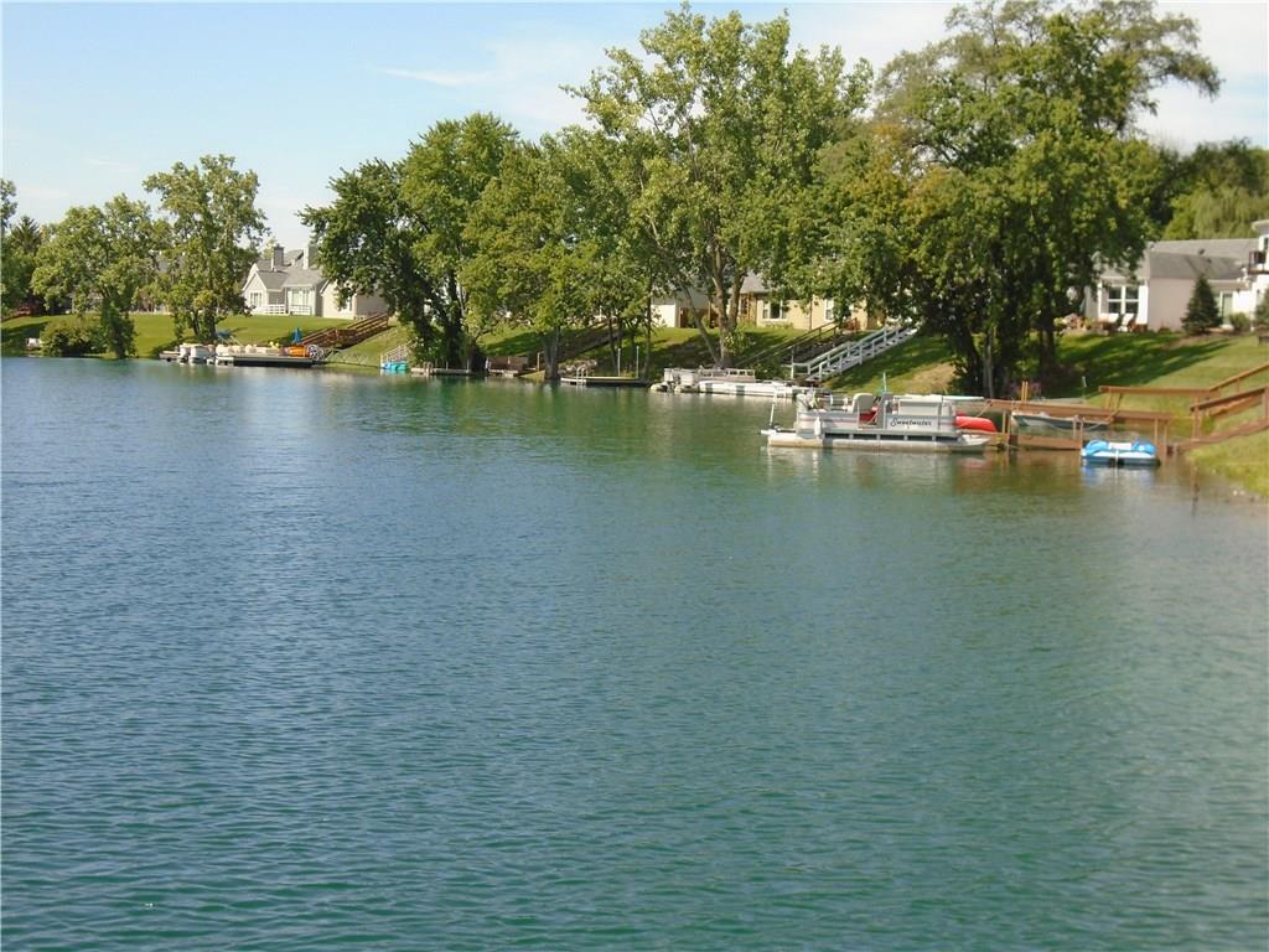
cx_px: 634
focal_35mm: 58
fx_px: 2126
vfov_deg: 25.2
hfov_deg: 33.2
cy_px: 476
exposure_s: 1/320
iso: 100
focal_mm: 10.2
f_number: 4.9
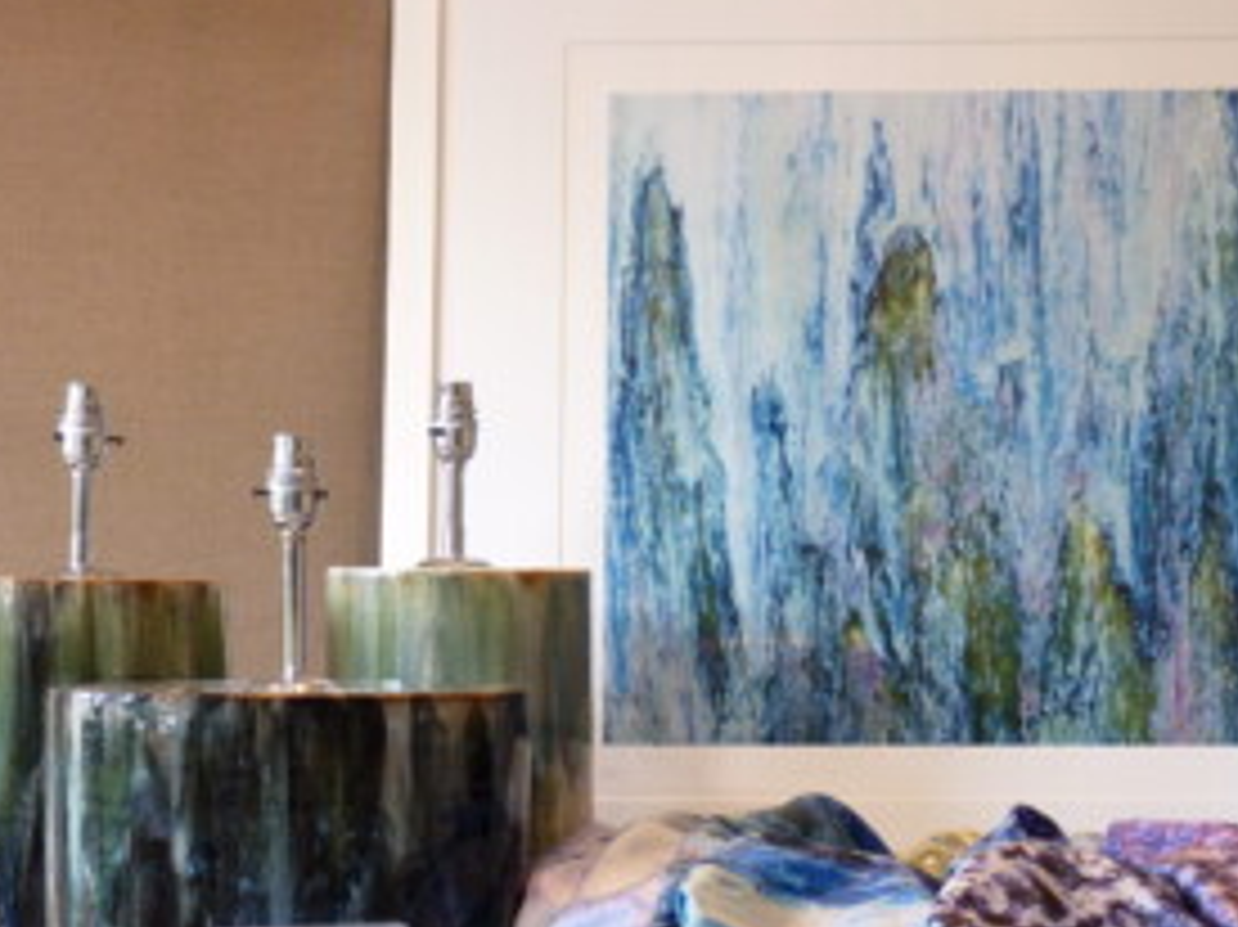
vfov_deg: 17.1
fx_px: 3074
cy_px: 605
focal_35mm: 86
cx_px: 813
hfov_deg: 22.7
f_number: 3.4
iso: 400
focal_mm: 11.1
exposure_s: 1/25
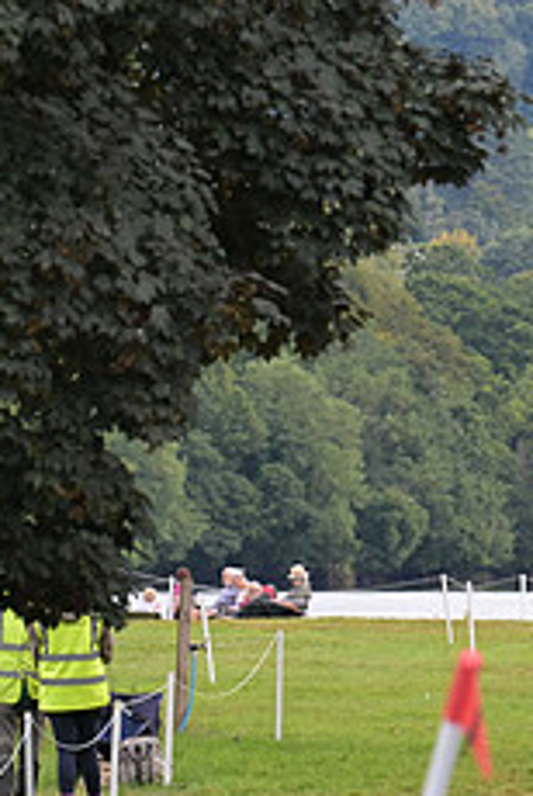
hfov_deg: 1.8
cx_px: 955
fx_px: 16716
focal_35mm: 755
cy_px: 426
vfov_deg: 2.7
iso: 1000
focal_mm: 200
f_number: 5.6
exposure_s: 1/1250
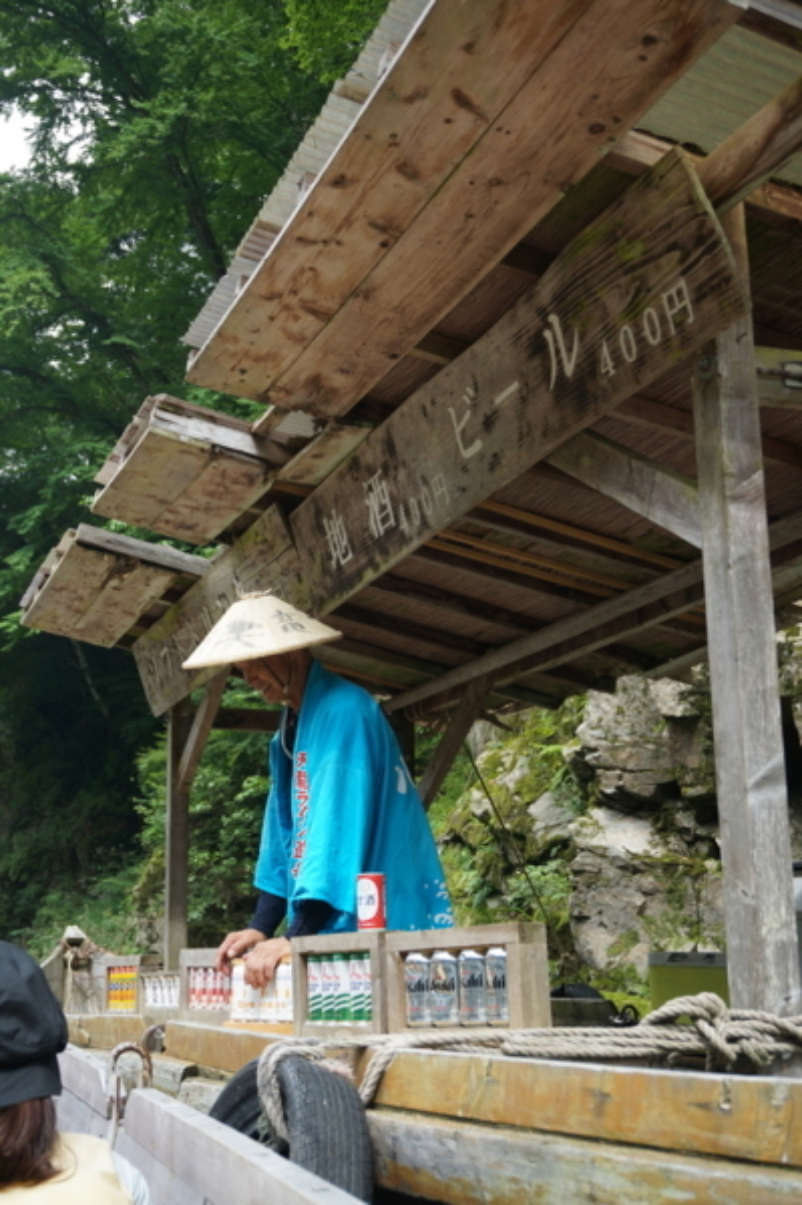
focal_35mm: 44
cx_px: 401
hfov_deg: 30.8
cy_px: 602
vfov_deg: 45.0
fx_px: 1456
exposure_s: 1/80
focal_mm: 29
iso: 100
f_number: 5.6
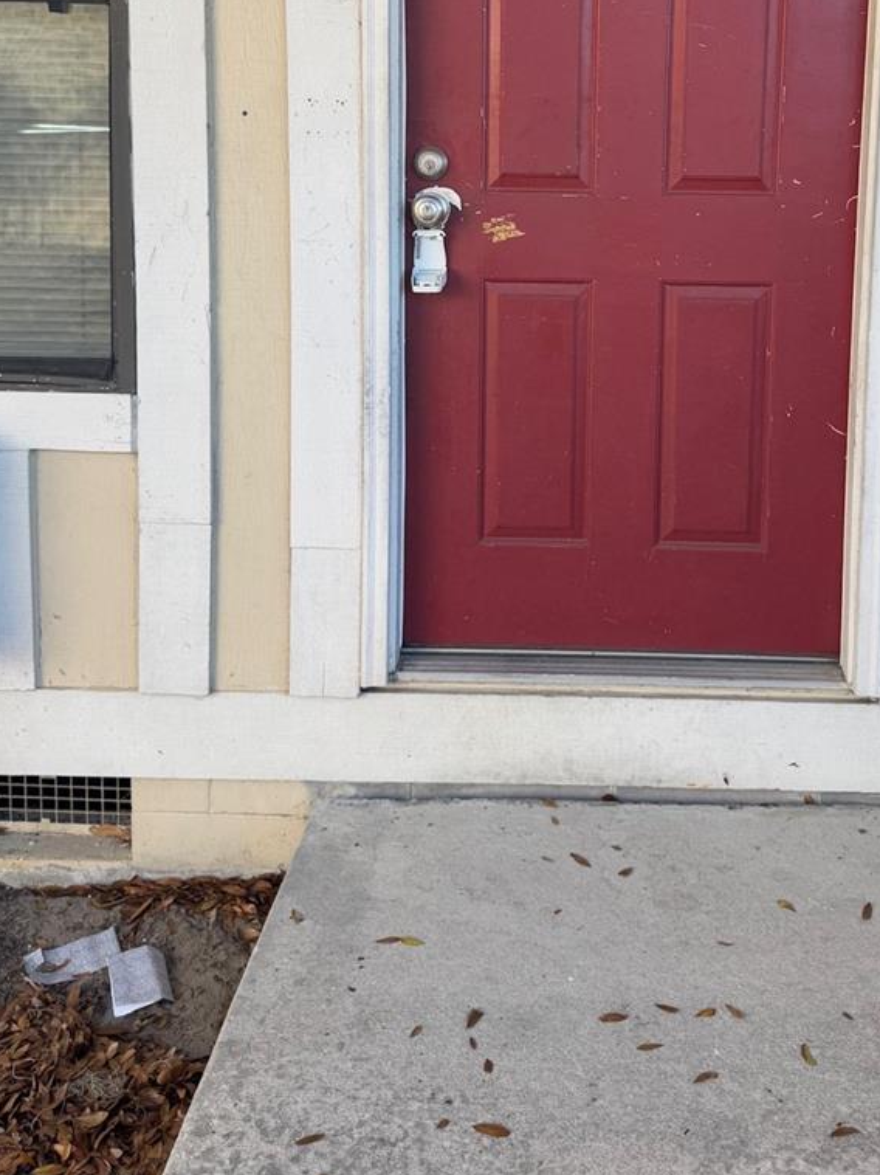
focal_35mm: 38
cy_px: 277
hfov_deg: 37.5
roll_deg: -1.8
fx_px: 1289
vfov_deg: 47.0
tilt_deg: -6.0
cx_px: 541
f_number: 1.78
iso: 80
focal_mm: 6.76
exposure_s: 1/604
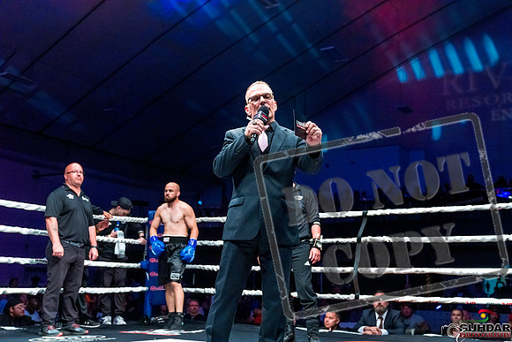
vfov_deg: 31.2
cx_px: 256
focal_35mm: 43
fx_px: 612
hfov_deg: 45.4
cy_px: 171
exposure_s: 1/1000
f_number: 4
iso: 4000
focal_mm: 43
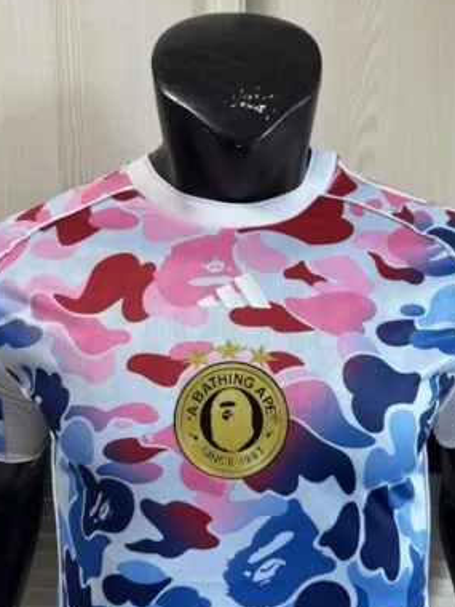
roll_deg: +0.0
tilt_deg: -10.3
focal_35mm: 32
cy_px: 307
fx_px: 561
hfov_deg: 44.2
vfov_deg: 56.8
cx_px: 231
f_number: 1.78
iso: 200
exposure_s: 1/121
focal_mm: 6.76
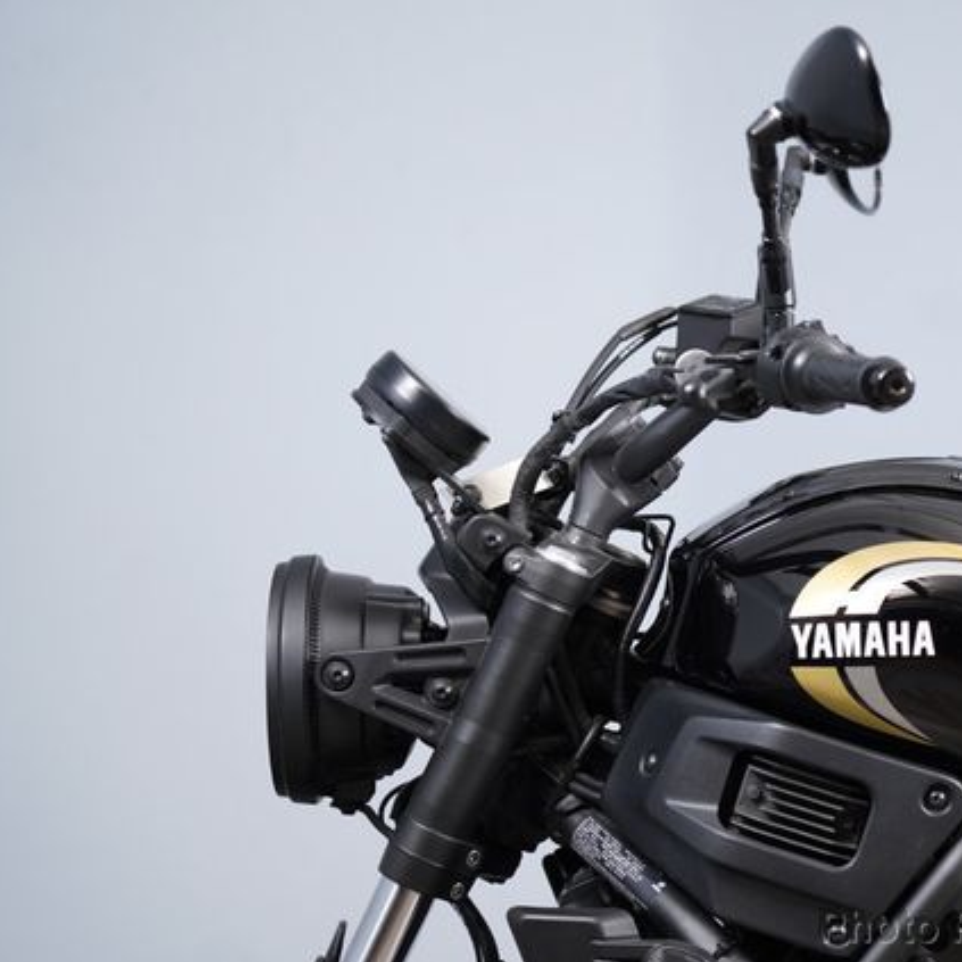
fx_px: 4245
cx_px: 703
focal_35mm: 135
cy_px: 483
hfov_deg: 12.9
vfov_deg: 12.9
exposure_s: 1/100
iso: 1600
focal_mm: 105
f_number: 4
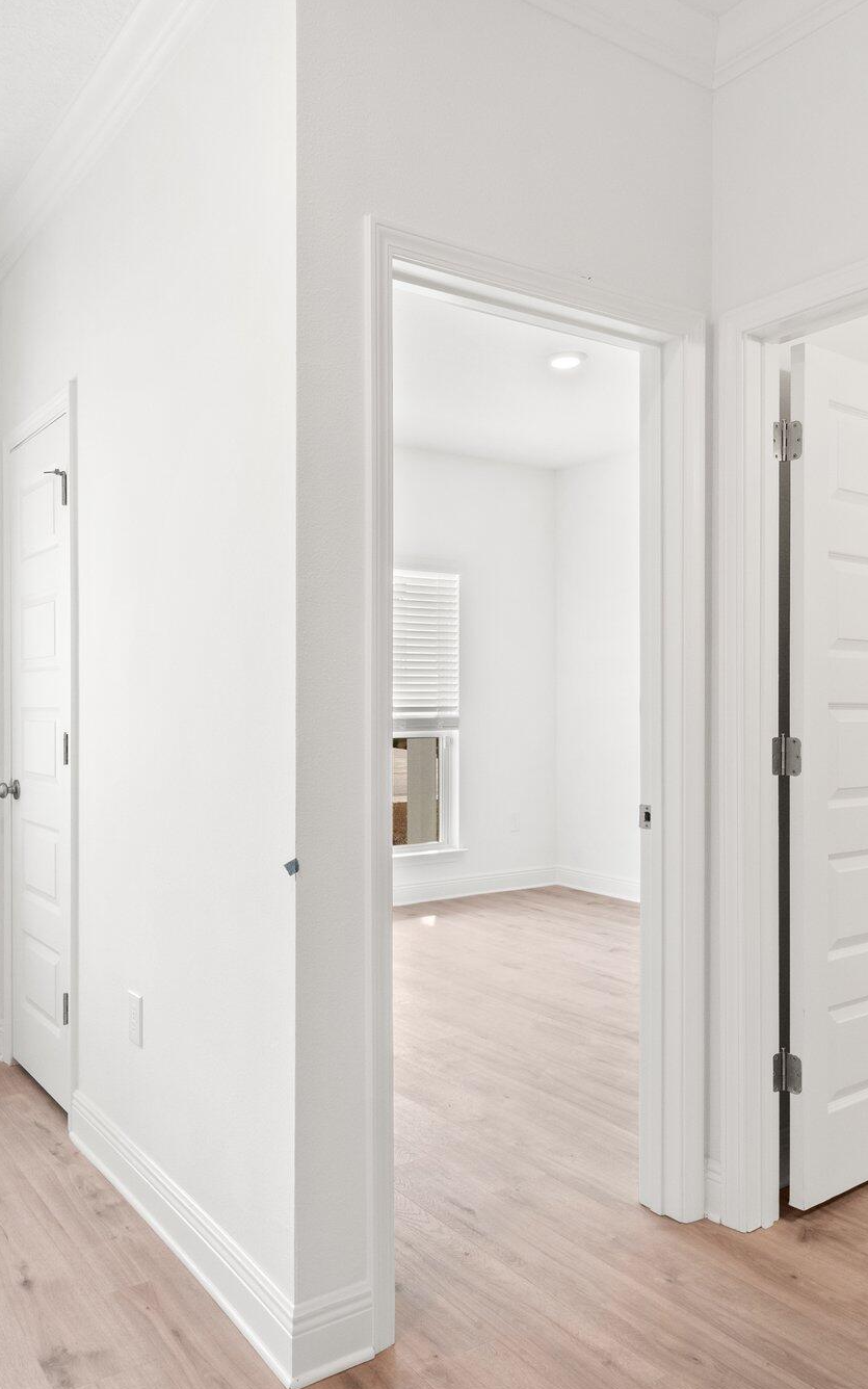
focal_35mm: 26
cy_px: 705
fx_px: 976
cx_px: 345
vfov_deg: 70.9
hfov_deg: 47.7
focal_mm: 11
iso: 800
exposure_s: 1/3
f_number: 8
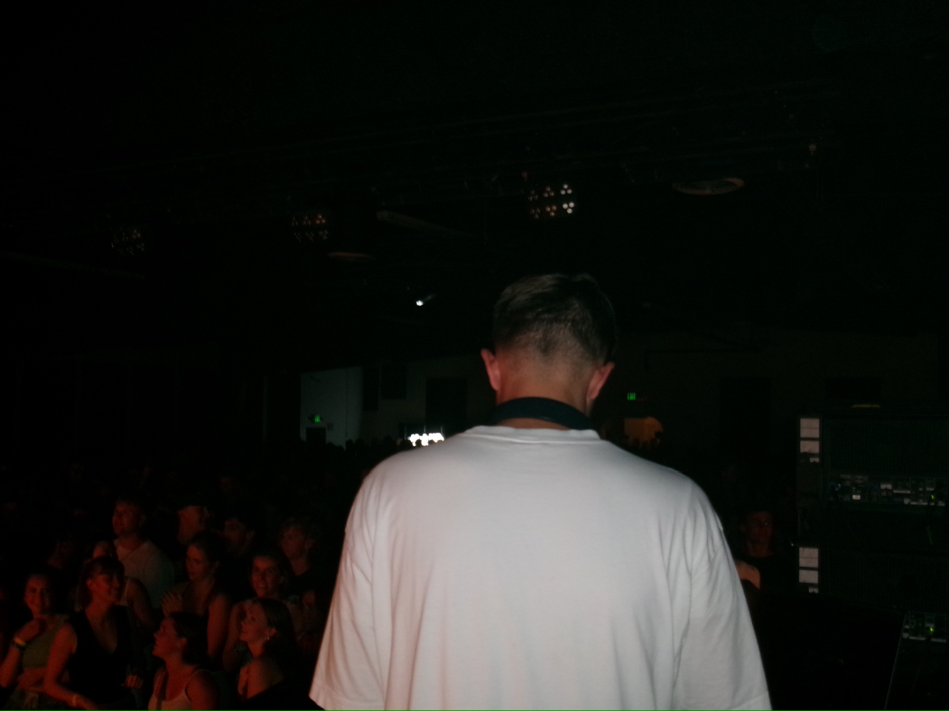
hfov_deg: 43.9
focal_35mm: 43
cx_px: 474
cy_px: 356
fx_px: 1179
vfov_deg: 33.6
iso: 250
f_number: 4.7
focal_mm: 7.8
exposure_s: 1/50
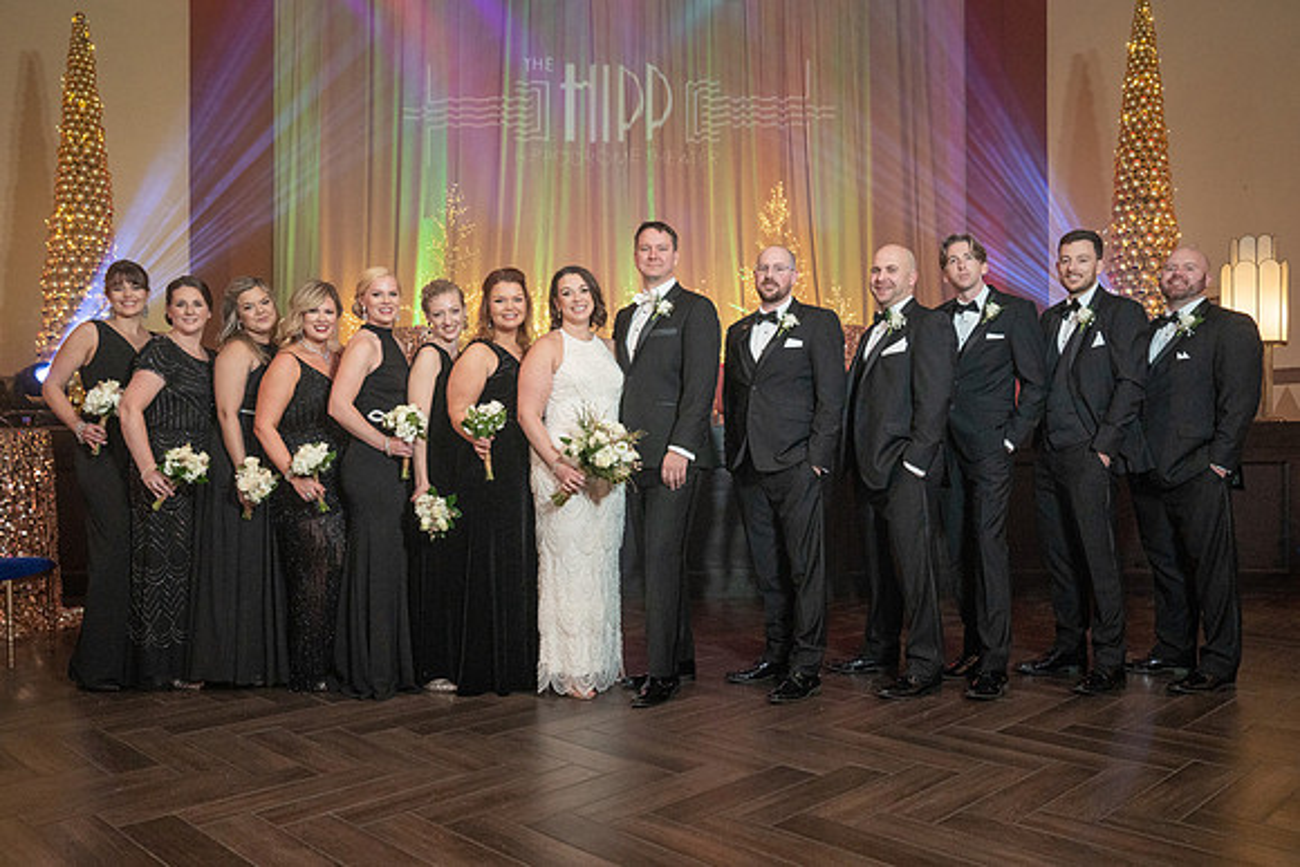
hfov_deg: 62.7
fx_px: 1067
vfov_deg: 44.2
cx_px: 642
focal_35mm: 30
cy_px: 439
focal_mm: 29
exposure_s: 1/100
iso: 4000
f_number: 5.6
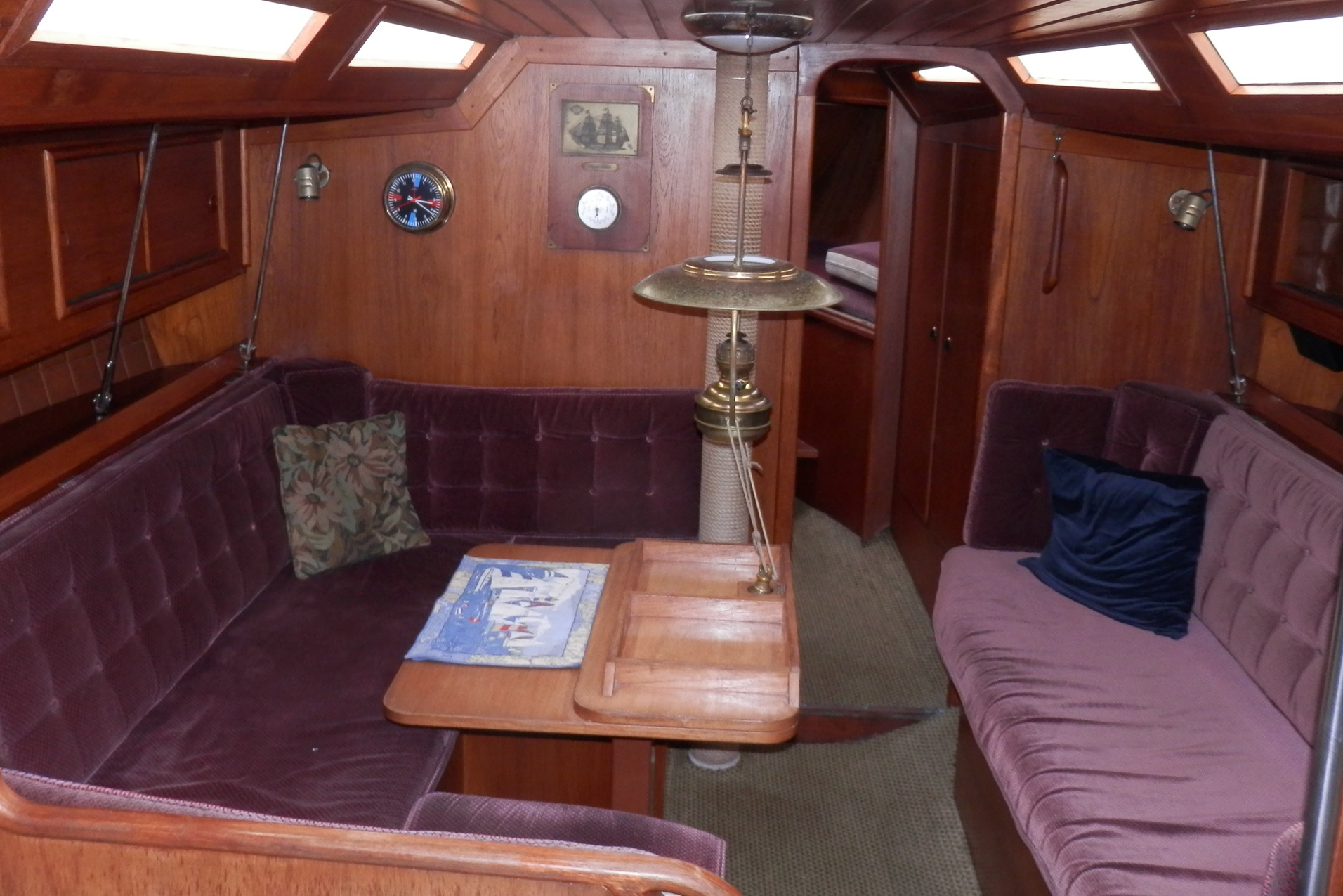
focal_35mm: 34
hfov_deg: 55.8
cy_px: 338
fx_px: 1268
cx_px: 646
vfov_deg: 38.6
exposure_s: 1/30
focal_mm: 4.5
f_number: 3
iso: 125
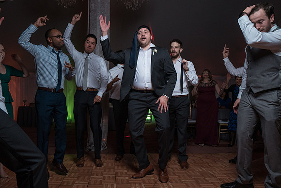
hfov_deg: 62.6
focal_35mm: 30
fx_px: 231
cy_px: 102
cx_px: 128
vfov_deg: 44.2
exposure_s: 1/200
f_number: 5.6
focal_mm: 25
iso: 2000
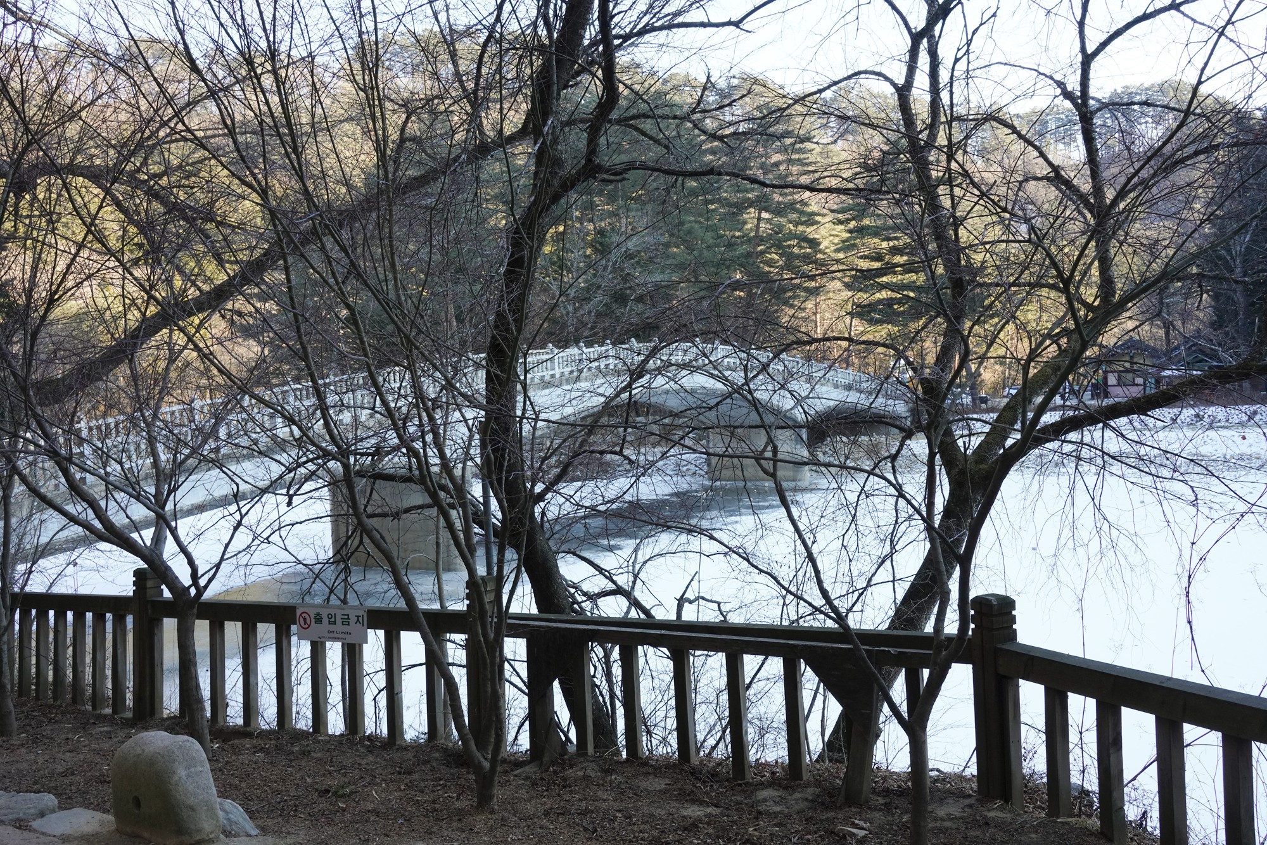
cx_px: 634
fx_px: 1232
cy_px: 422
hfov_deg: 54.4
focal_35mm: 35
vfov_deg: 37.9
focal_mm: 35
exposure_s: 1/100
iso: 1250
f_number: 16
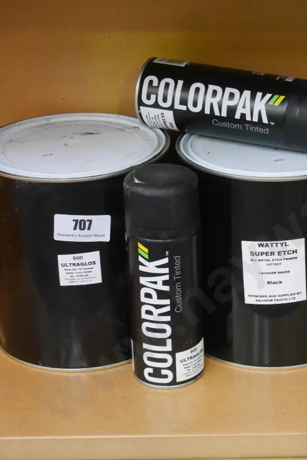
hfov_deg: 15.1
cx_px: 295
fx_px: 1138
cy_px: 230
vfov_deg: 22.9
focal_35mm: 89
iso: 3200
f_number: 5.6
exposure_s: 1/20
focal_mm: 32
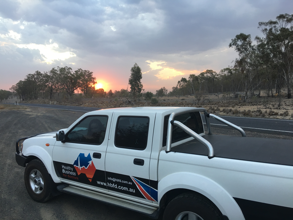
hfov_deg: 61.7
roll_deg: +0.1
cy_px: 110
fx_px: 245
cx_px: 146
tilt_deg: -1.4
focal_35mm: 29
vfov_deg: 48.2
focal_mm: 4.15
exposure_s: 1/33
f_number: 2.2
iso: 25
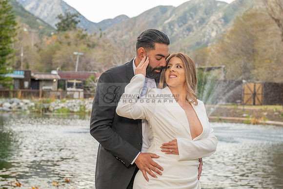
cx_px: 131
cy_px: 102
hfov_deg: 26.8
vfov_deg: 18.1
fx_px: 593
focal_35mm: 75
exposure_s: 1/125
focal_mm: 70
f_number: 5.6
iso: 200
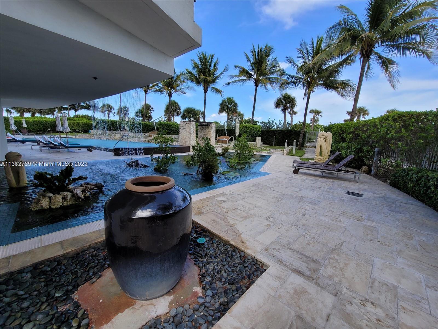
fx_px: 164
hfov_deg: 106.2
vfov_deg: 89.9
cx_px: 219
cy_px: 164
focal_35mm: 13
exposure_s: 1/877
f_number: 2.2
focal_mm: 2.2
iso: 64
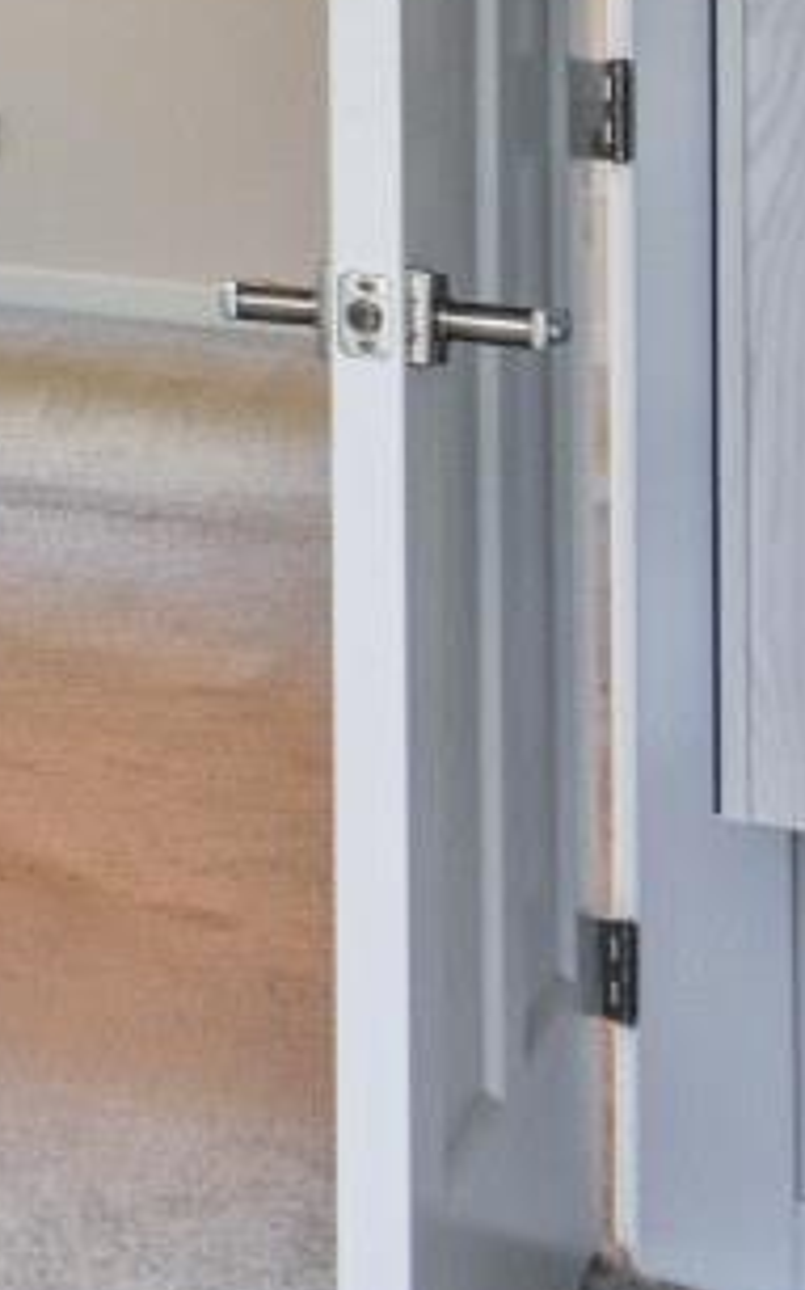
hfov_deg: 8.8
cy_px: -181
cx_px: -2234
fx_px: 2459
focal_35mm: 70
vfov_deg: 26.7
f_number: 4.5
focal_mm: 14
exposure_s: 1/60
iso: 200
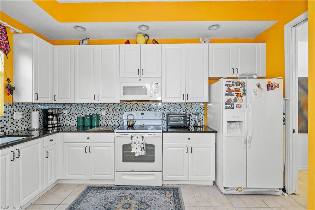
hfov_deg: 95.0
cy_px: 105
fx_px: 144
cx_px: 158
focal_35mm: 16
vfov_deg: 72.0
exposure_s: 1/160
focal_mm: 16.5
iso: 1000
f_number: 4
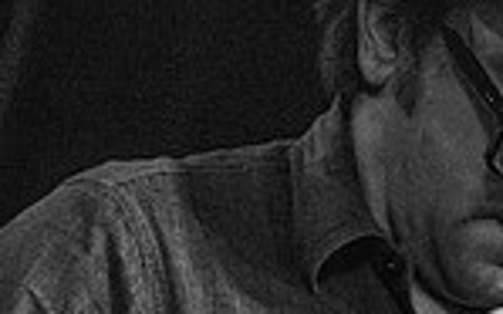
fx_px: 5152
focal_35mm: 376
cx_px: 709
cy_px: 403
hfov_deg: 5.5
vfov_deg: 3.5
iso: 6400
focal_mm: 95
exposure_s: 1/80
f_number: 3.2
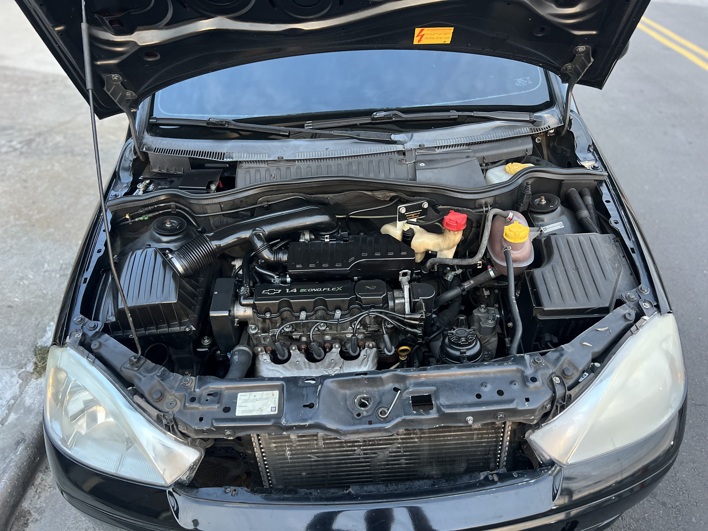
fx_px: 532
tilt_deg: -36.3
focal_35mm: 26
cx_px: 354
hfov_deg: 67.3
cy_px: 266
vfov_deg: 53.1
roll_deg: -5.5
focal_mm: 5.7
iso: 400
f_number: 1.5
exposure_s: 1/60
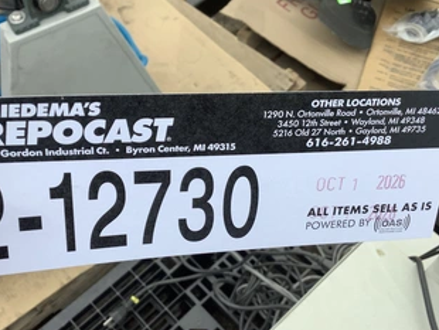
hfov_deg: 46.7
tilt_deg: -56.1
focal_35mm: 40
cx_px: 201
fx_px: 508
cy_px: 178
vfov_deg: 36.0
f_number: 2.4
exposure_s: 1/321
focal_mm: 3.3
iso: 25
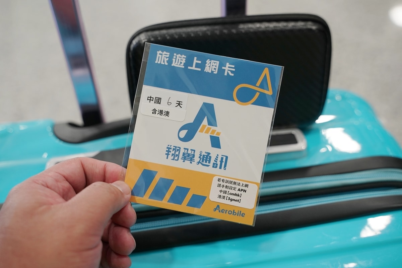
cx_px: 201
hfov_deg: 44.5
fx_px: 491
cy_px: 134
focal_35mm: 44
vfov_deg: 30.5
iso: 1000
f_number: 4
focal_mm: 44
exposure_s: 1/60
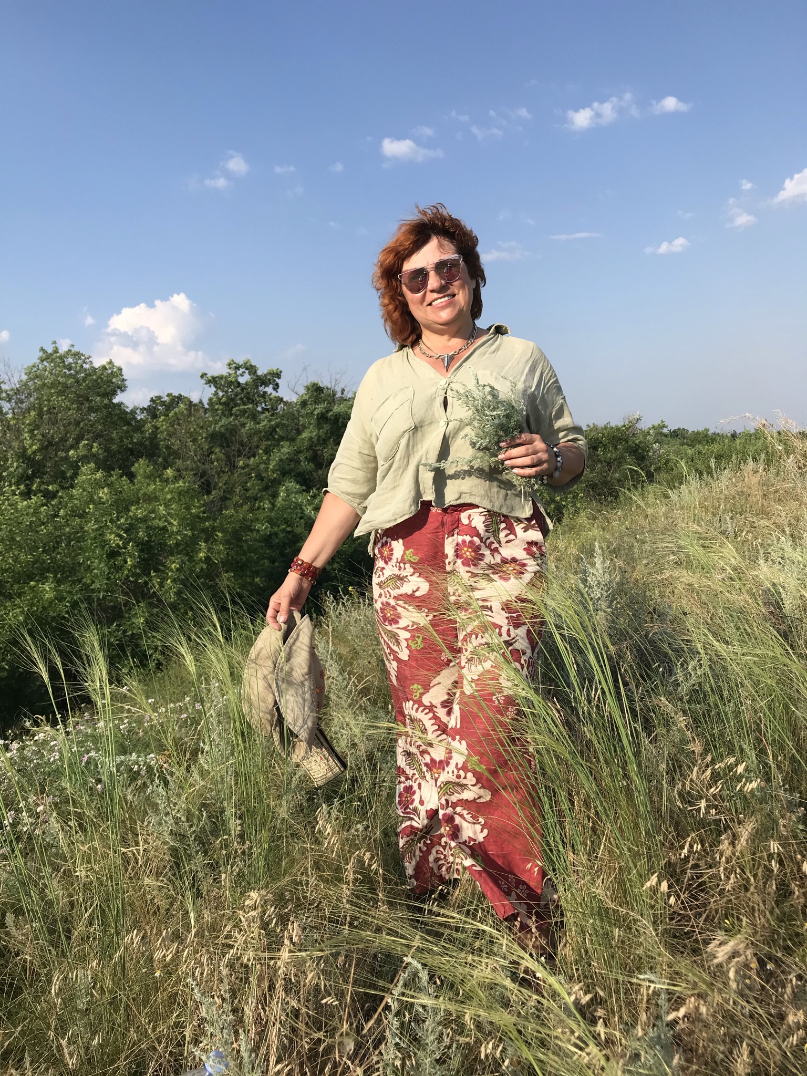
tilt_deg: -2.9
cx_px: 404
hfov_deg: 49.7
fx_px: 870
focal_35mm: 28
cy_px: 538
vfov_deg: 63.4
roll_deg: +2.9
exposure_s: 1/2227
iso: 20
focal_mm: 3.99
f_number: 1.8
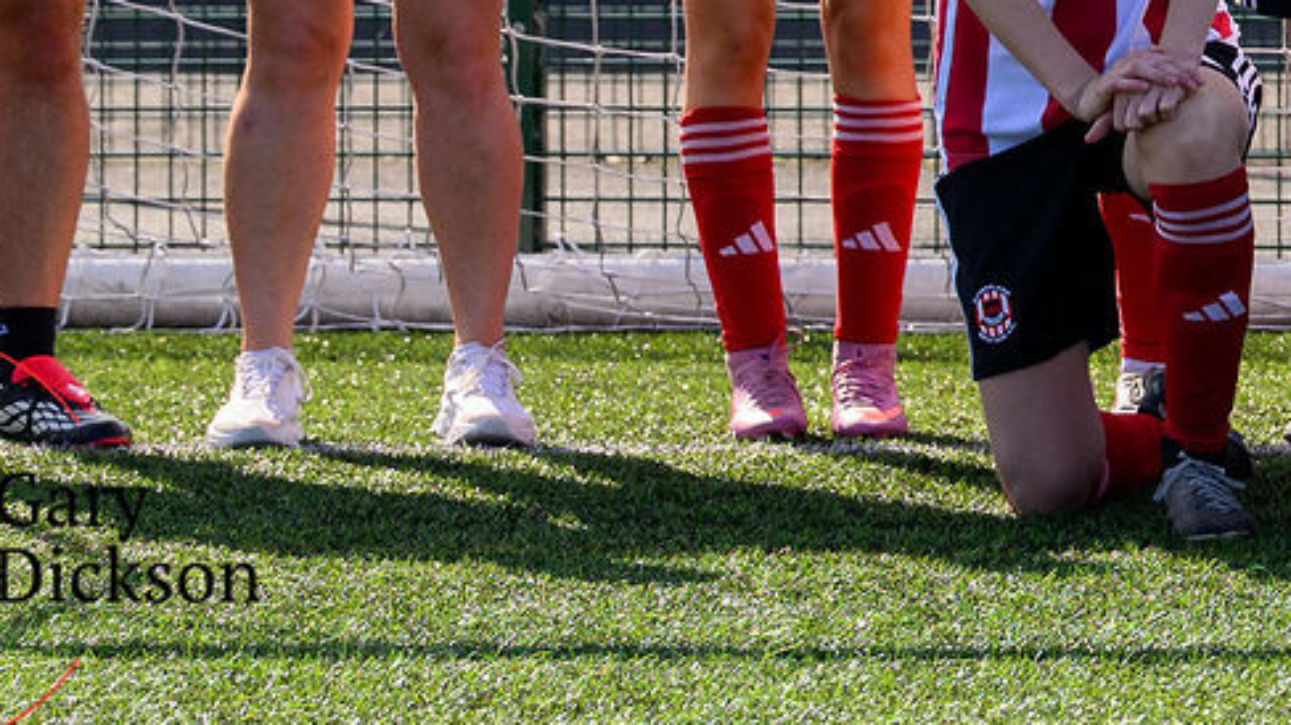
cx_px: 2275
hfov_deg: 6.2
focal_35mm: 342
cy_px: -492
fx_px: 11702
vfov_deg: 3.5
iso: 220
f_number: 4
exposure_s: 1/1000
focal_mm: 70
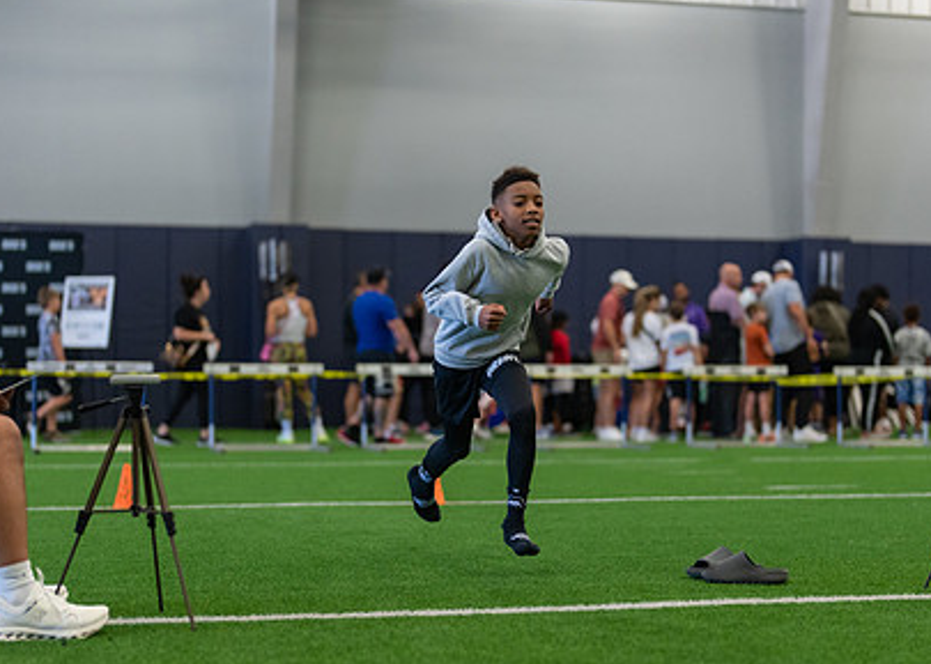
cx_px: 508
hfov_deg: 26.1
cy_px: 391
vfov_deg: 18.8
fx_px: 2009
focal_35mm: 76
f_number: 1.2
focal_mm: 50
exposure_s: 1/1000
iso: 1250
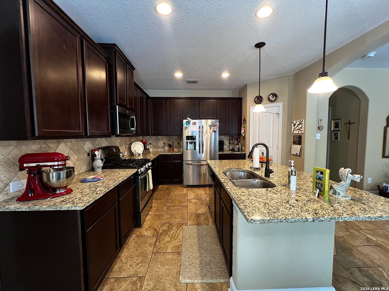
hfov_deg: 106.2
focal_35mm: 13
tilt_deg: -2.9
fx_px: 146
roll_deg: +0.9
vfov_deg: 89.9
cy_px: 146
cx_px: 194
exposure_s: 1/60
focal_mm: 1.57
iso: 160
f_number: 1.8
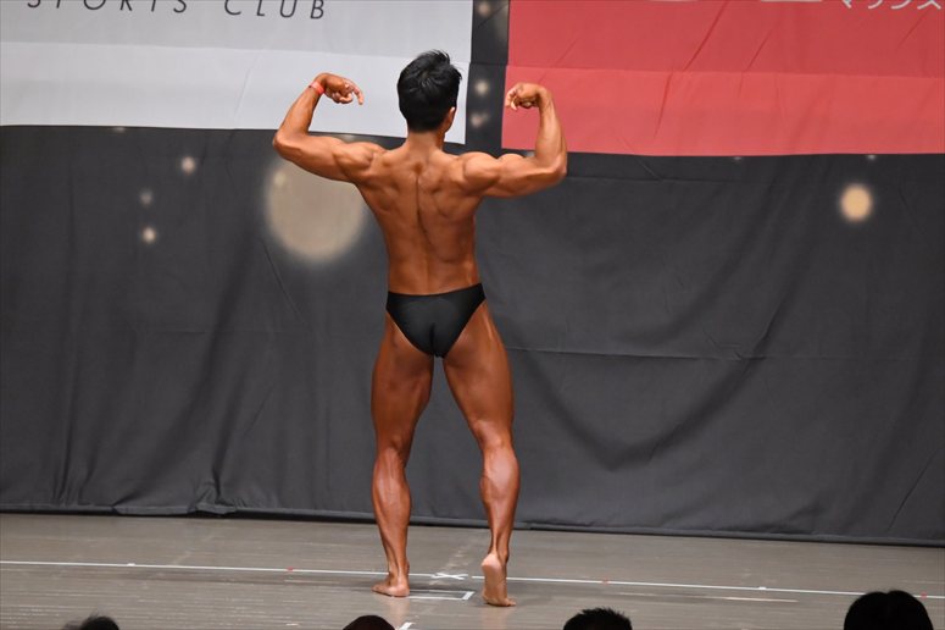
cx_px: 472
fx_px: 5694
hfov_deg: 9.5
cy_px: 315
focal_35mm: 217
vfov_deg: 6.3
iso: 6400
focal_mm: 145
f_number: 5.6
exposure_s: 1/400
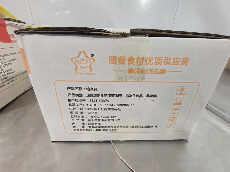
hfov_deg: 98.2
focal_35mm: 15
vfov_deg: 81.7
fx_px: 100
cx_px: 115
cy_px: 86
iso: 12800
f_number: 2
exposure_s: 1/156
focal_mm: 2.3
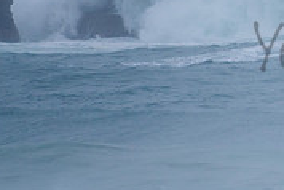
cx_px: 399
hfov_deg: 1.0
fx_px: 15751
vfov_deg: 0.7
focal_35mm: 1995
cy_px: 10
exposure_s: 1/1250
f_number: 5.6
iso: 180
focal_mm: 500
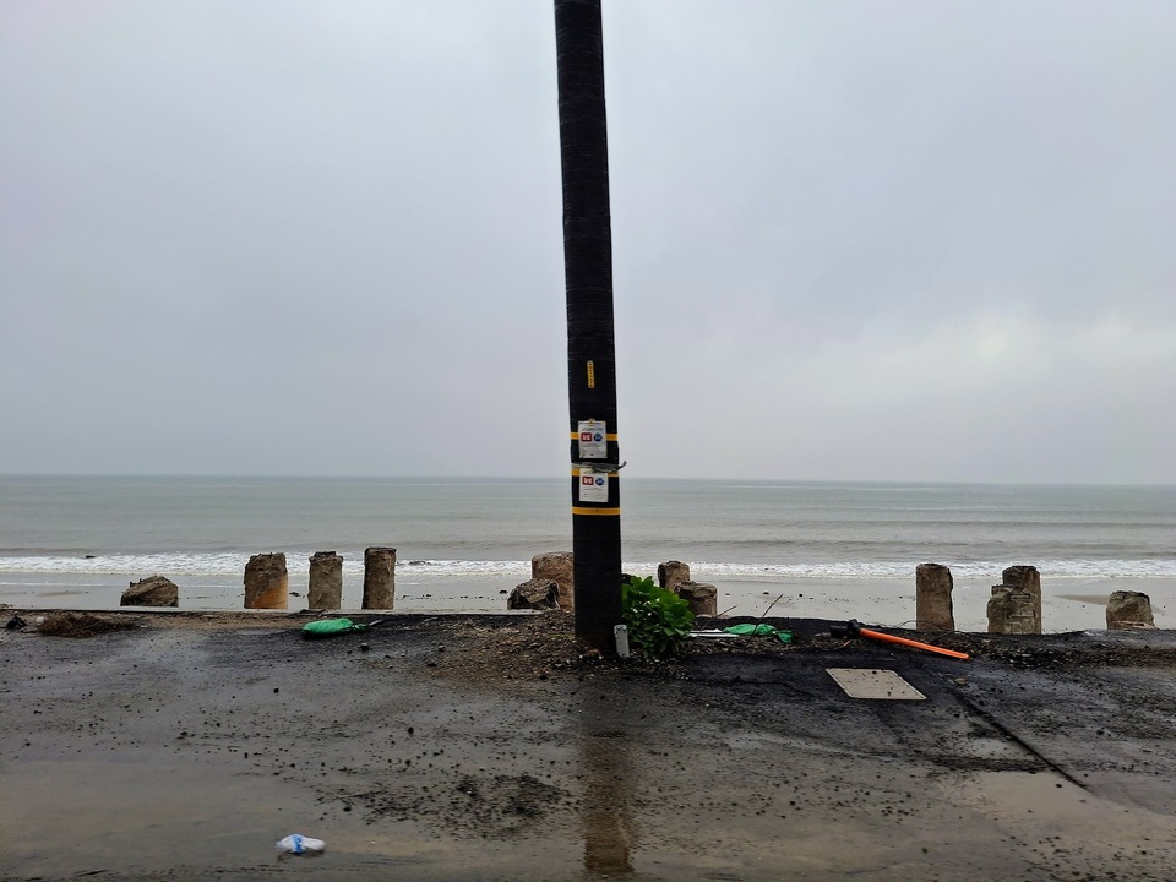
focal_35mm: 25
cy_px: 441
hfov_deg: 69.4
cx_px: 588
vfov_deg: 54.9
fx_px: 849
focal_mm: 4.69
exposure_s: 1/976
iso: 32
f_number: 1.8
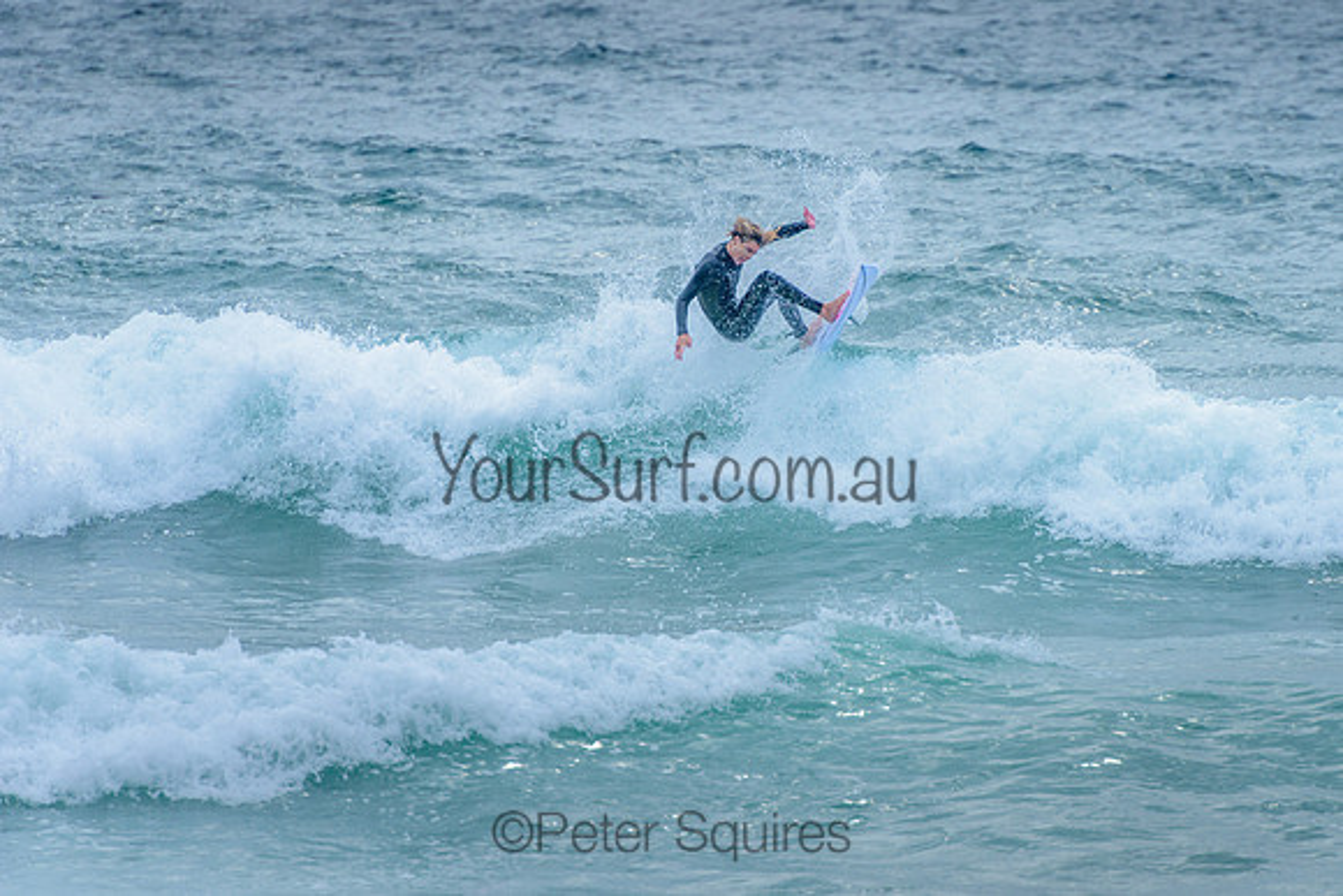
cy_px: 358
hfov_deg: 4.2
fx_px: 18289
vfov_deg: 2.8
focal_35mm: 490
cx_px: 823
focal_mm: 400
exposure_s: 1/1600
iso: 500
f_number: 6.3
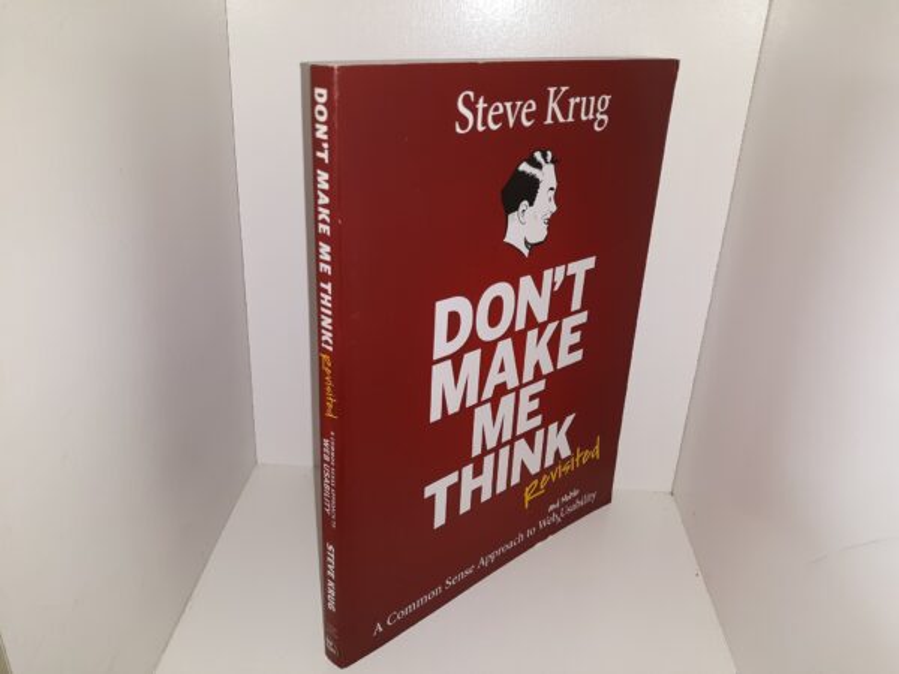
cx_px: 450
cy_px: 337
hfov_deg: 63.4
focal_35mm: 28
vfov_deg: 49.7
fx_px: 727
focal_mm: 3.7
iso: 40
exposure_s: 1/130
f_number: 1.7
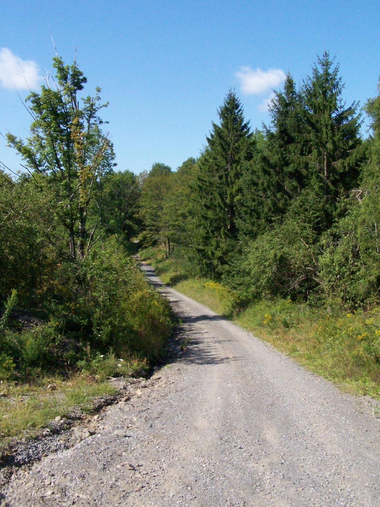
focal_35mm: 38
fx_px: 556
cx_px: 190
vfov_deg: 49.0
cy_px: 254
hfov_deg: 37.7
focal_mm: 6.3
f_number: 5.6
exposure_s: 1/1600
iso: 400
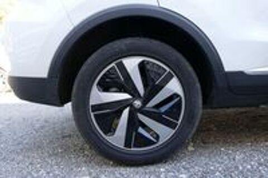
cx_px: 134
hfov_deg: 62.0
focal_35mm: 30
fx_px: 223
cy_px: 89
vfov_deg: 43.5
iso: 125
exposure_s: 1/80
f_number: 3
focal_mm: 10.85
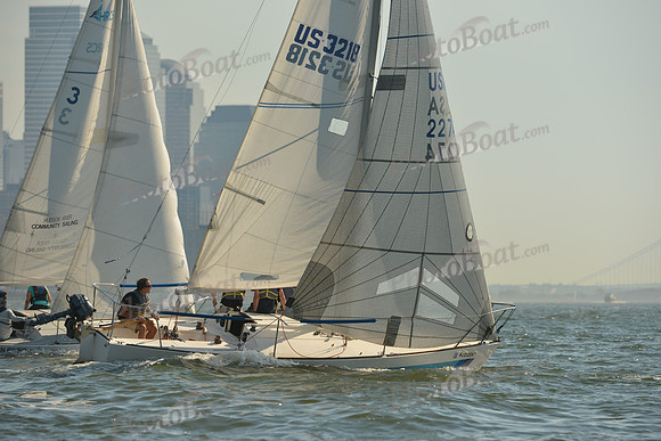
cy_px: 220
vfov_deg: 4.4
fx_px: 5693
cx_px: 330
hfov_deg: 6.6
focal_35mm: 310
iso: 320
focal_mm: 310
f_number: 6.3
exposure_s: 1/1600
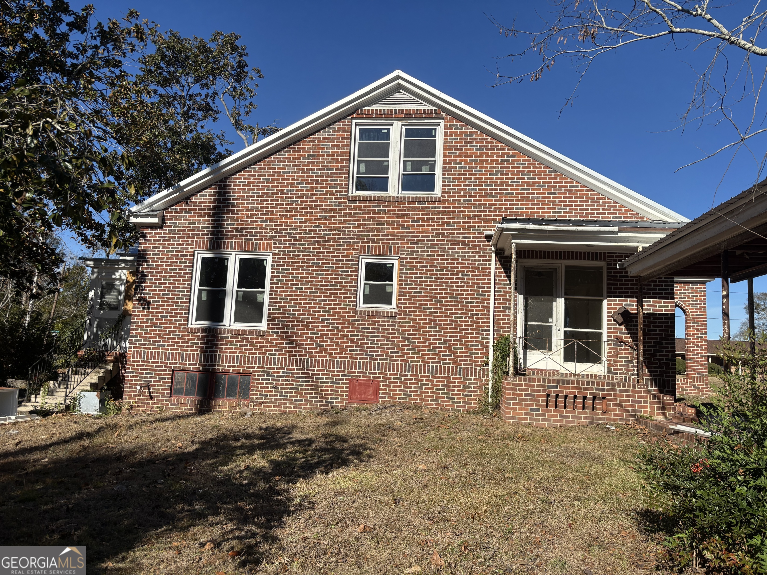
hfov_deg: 67.3
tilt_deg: +7.0
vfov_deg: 53.1
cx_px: 384
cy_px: 288
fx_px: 576
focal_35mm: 26
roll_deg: -2.7
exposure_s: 1/5076
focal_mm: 5.96
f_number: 1.6
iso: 50
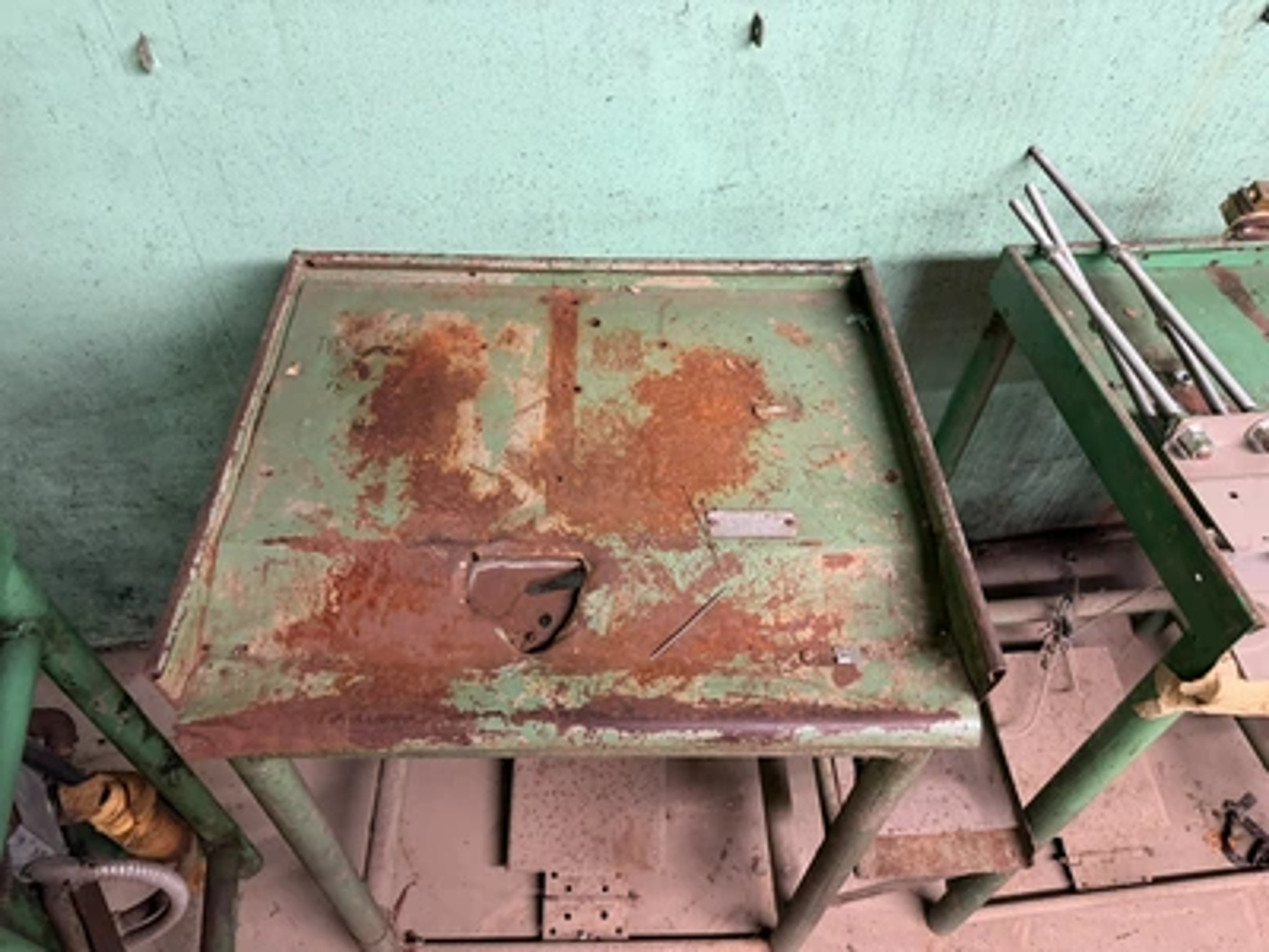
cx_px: 634
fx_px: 880
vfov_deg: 56.8
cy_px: 476
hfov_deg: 71.6
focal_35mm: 24
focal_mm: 6.76
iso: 500
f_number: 1.78
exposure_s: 1/60
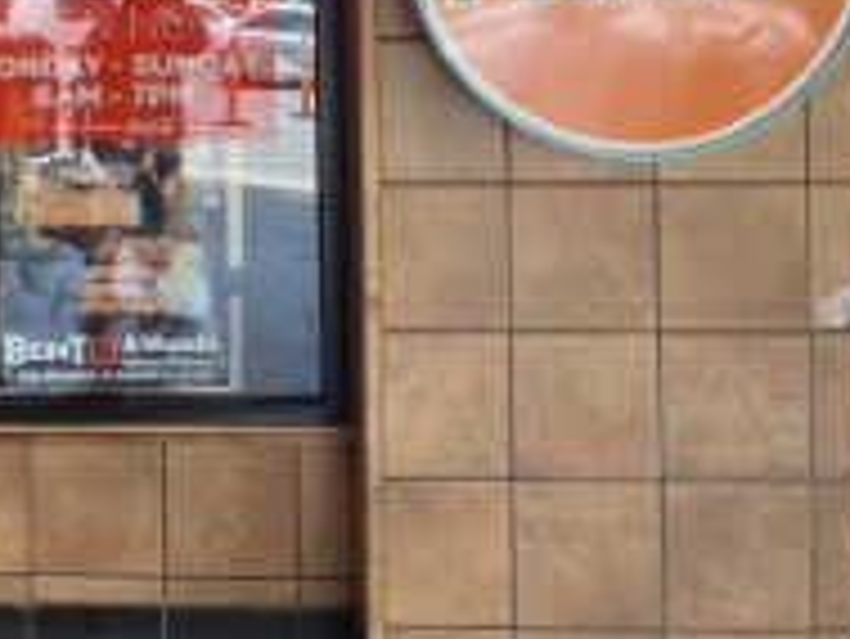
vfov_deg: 22.6
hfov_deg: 29.6
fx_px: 1523
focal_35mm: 62
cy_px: -22
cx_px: 54
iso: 50
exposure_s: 1/122
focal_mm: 5.1
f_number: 1.6
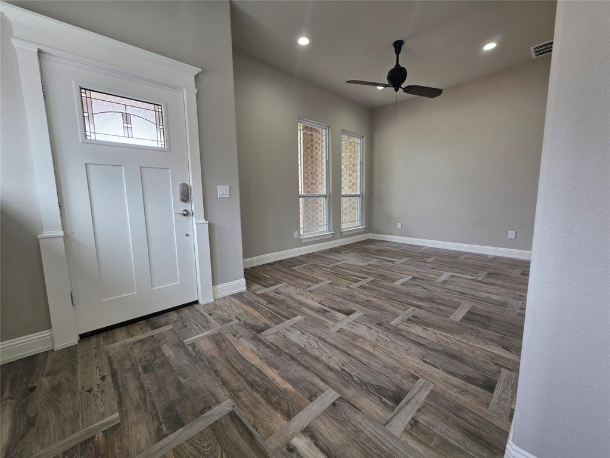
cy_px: 229
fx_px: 229
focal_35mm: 13
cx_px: 305
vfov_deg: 89.9
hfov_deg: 106.2
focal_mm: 2.2
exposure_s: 1/120
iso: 100
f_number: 1.9
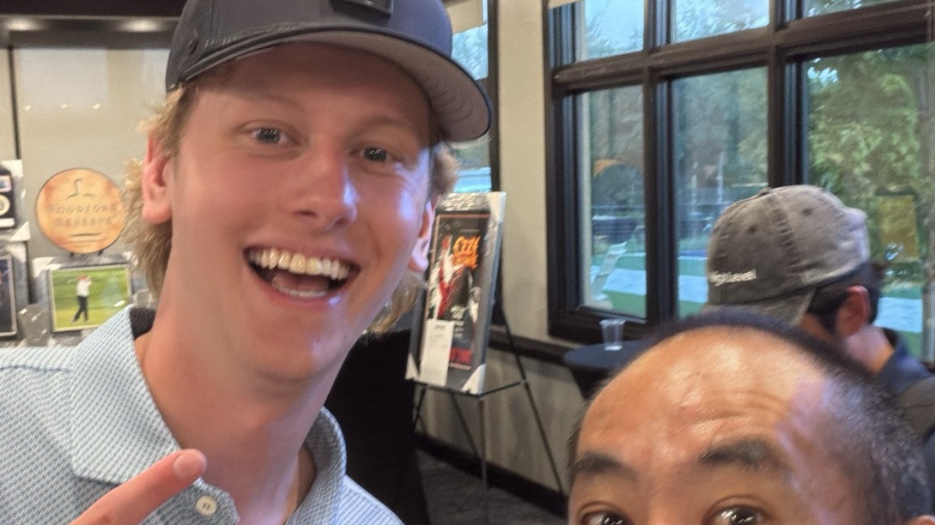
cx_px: 468
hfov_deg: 55.3
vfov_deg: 32.8
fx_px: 892
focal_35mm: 36
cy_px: 253
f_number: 1.9
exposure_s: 1/30
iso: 320
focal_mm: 2.71
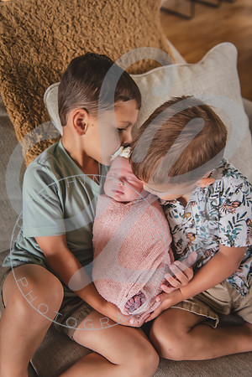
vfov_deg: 58.7
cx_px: 126
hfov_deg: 41.1
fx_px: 336
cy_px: 188
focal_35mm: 32
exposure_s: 1/200
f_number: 2.8
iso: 1600
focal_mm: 32
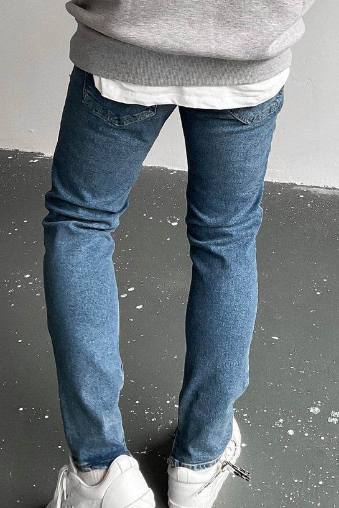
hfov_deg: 22.9
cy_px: 66
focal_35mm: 59
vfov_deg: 32.5
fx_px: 834
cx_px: 207
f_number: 1.8
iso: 64
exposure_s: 1/90
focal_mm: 3
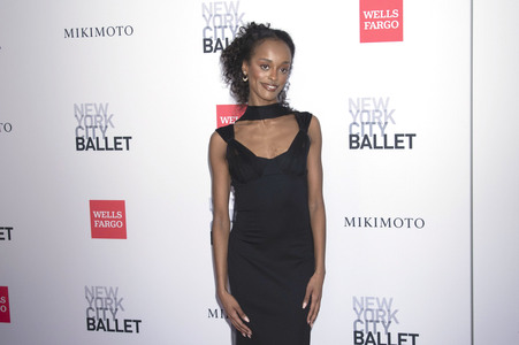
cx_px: 260
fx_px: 547
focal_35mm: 38
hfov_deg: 50.7
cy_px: 172
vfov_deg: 35.0
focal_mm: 38
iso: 640
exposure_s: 1/200
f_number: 6.3
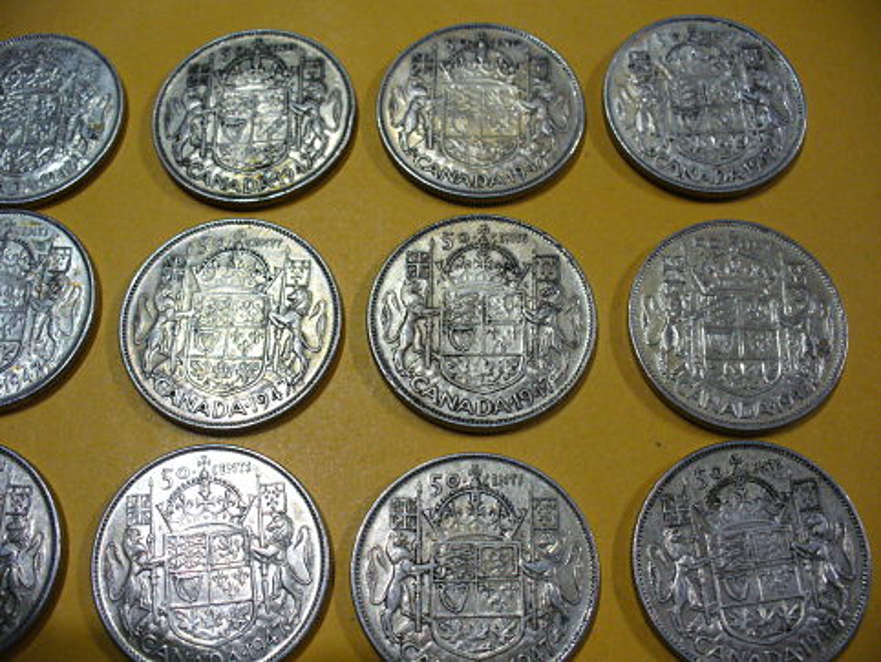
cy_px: 331
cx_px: 440
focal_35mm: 37
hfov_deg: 50.1
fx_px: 942
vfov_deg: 38.7
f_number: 2.8
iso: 200
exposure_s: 1/13
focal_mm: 6.1
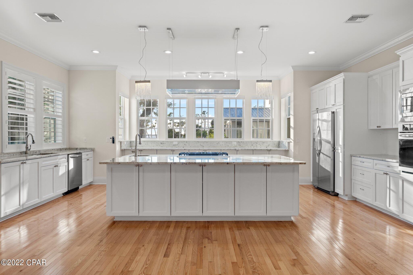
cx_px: 206
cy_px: 138
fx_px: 275
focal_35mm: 24
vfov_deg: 53.1
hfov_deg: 73.7
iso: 500
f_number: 10
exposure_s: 1/5
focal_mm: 24
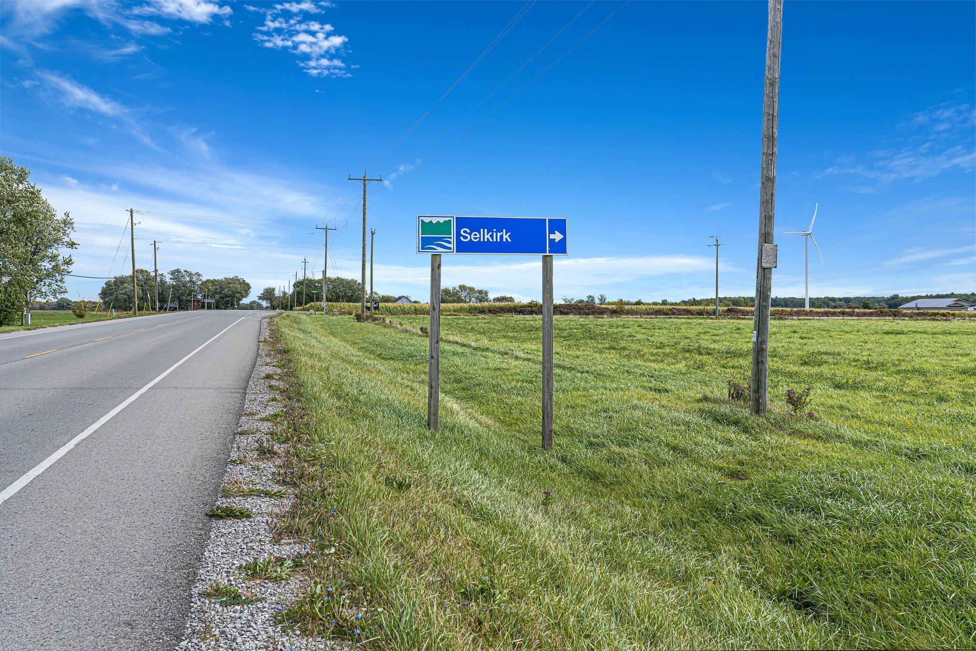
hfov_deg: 54.4
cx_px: 488
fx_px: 949
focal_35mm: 35
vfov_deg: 37.8
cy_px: 326
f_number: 9
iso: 400
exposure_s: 1/250
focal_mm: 35
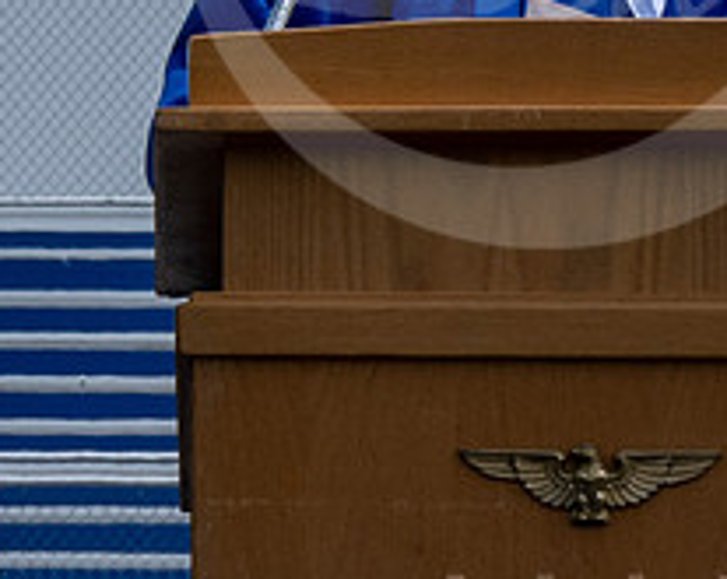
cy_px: -264
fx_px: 20519
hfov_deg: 2.0
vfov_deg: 1.6
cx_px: -1230
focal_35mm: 955
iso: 200
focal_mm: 98
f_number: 14
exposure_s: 1/250
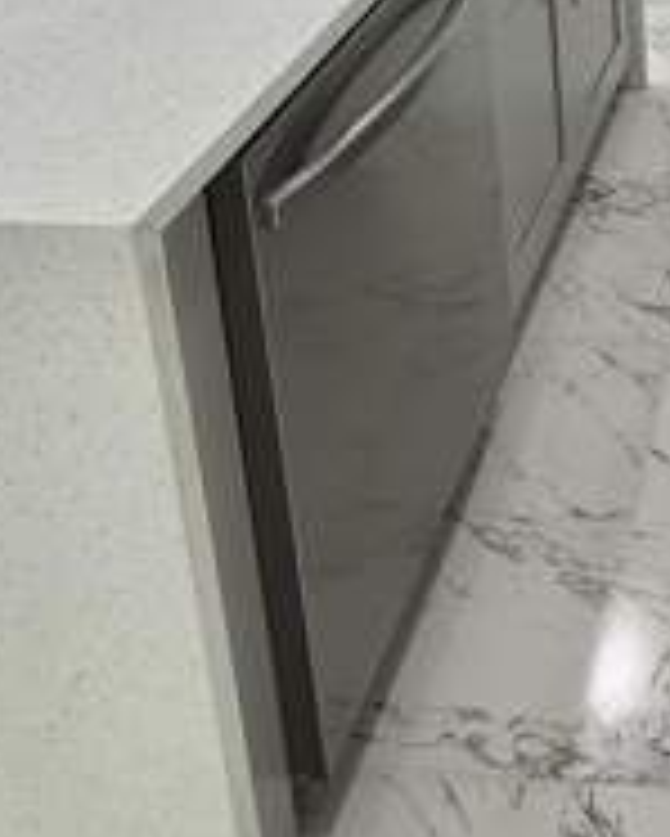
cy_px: -306
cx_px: 832
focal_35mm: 47
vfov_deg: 29.7
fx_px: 1164
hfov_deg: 27.6
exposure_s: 1/120
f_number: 2.2
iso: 80
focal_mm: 2.22
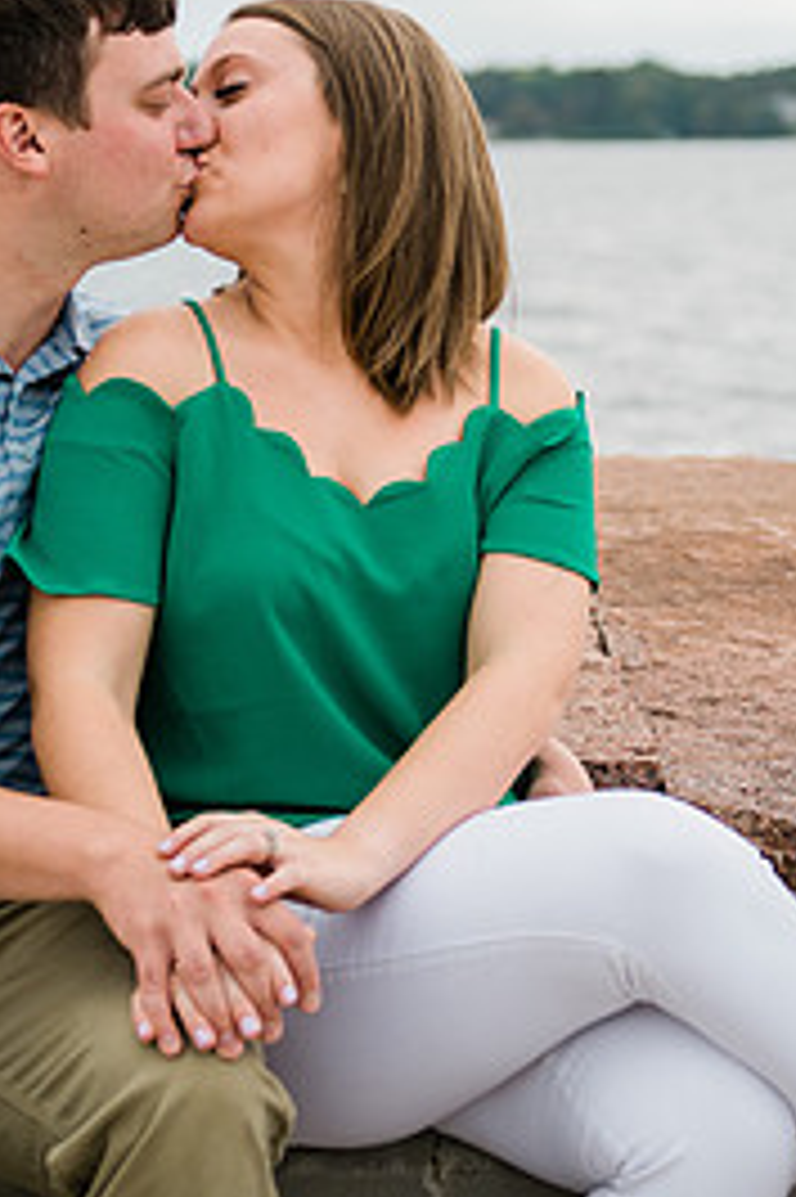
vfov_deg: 17.1
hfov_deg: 11.5
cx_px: 259
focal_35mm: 119
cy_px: 292
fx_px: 3952
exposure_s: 1/800
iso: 100
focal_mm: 48
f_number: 2.8
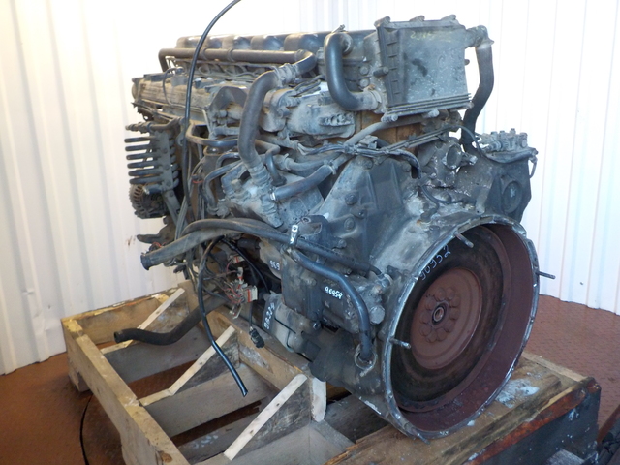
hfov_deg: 60.0
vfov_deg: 46.8
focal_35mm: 30
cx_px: 310
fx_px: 537
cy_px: 232
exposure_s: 1/30
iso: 280
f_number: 3.3
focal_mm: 4.1
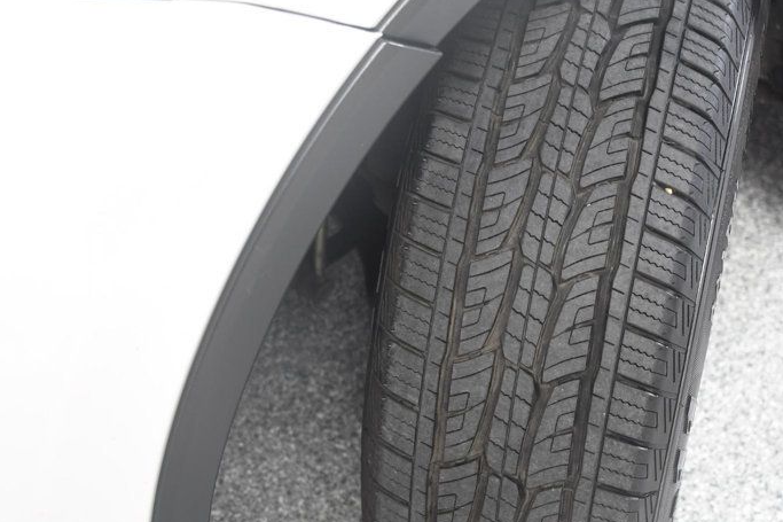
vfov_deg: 25.0
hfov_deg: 36.3
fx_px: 1174
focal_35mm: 54
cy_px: 295
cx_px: 547
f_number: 3.8
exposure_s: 1/160
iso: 100
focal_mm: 24
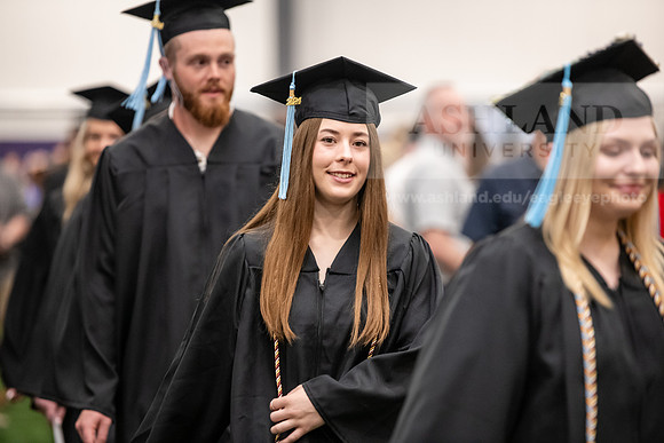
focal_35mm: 180
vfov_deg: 7.6
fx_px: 3321
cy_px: 222
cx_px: 332
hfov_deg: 11.4
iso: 3200
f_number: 3.2
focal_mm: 180
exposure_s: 1/200
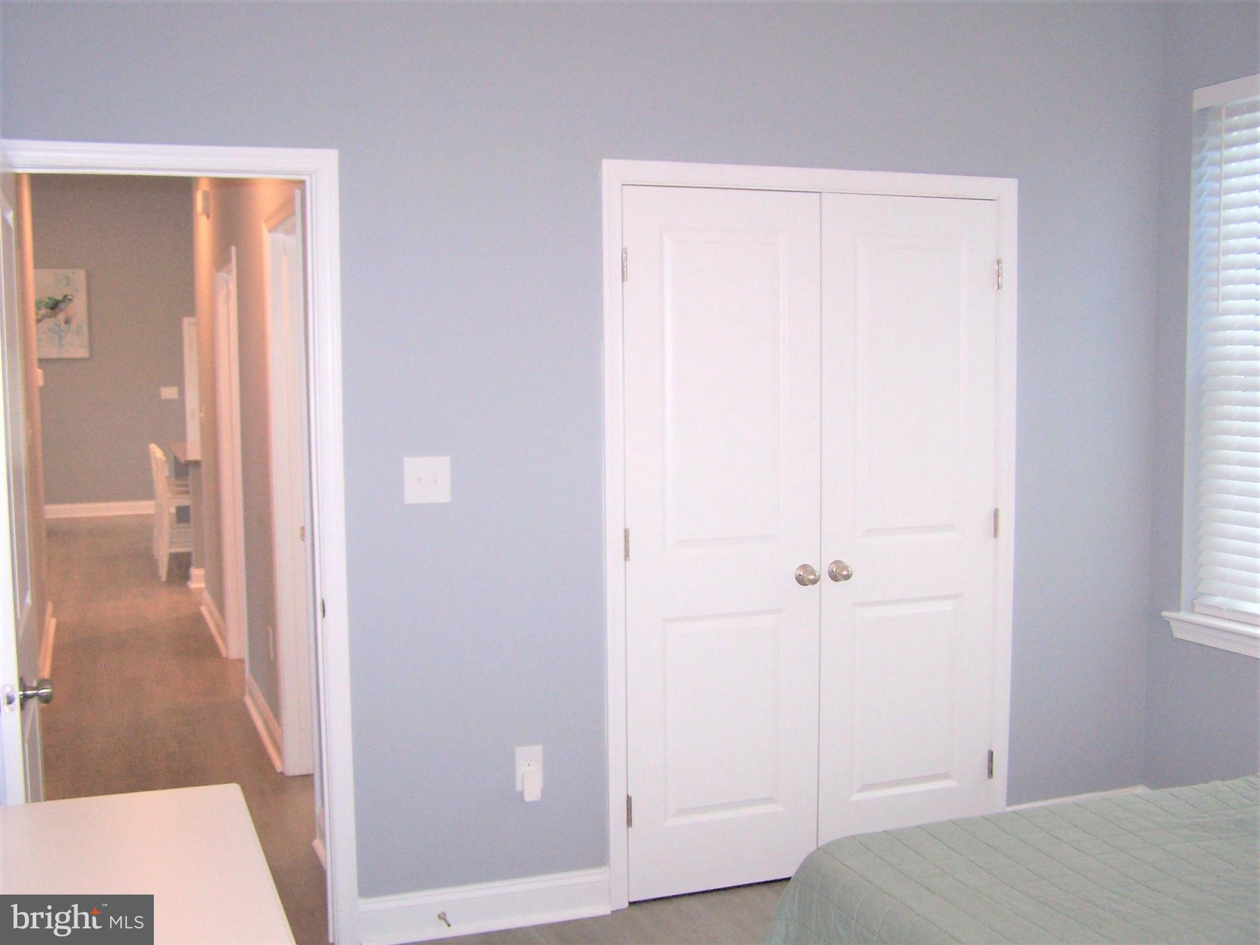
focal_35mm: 38
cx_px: 630
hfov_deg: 49.0
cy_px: 472
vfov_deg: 37.7
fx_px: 1383
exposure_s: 1/60
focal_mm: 6.3
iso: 140
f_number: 2.8
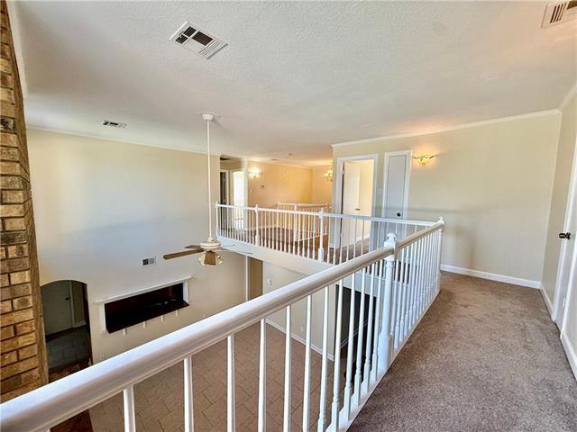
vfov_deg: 85.7
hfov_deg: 102.1
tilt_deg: -4.7
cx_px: 288
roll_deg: -0.6
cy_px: 216
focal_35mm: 14
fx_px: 233
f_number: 2.2
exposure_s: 1/120
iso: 125
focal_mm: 2.22
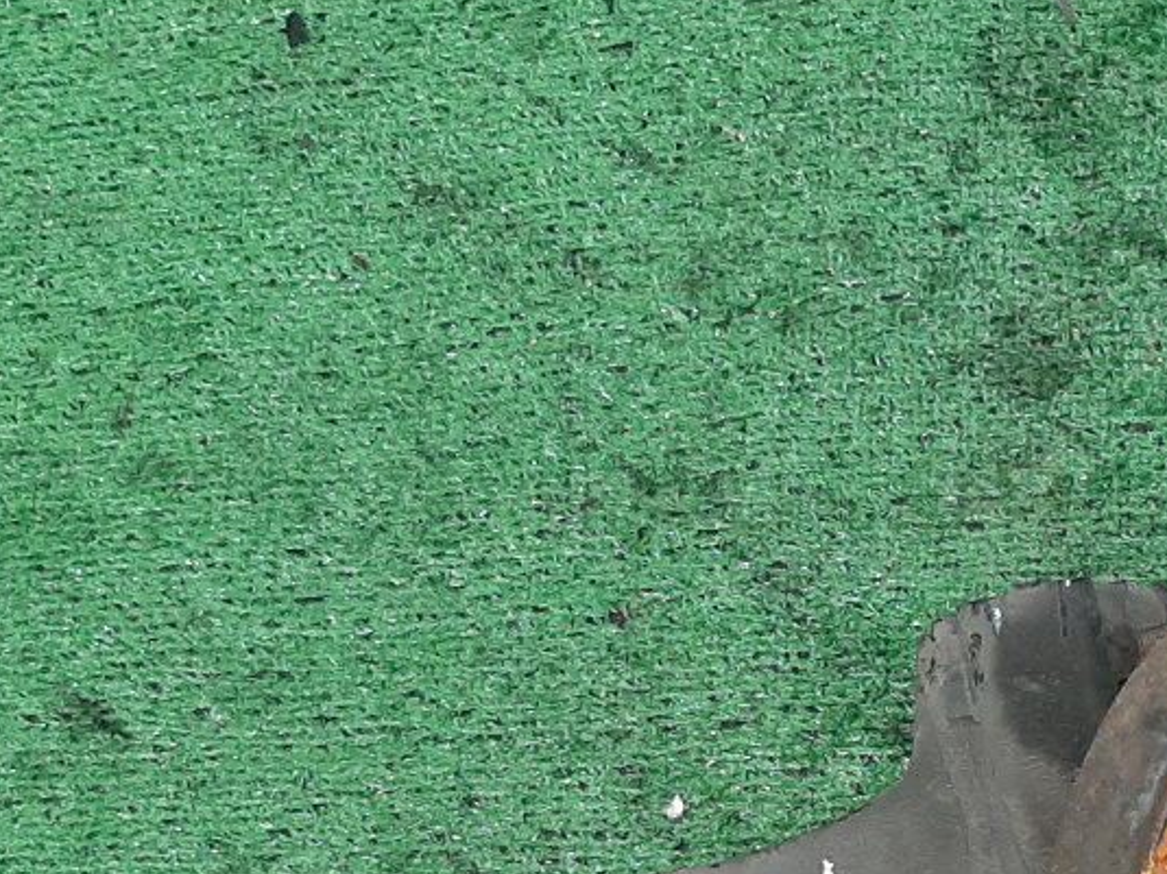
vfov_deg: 19.9
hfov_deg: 27.2
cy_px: 1011
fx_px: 2359
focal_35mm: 70
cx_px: 955
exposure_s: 1/50
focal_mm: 3.93
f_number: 1.7
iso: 187
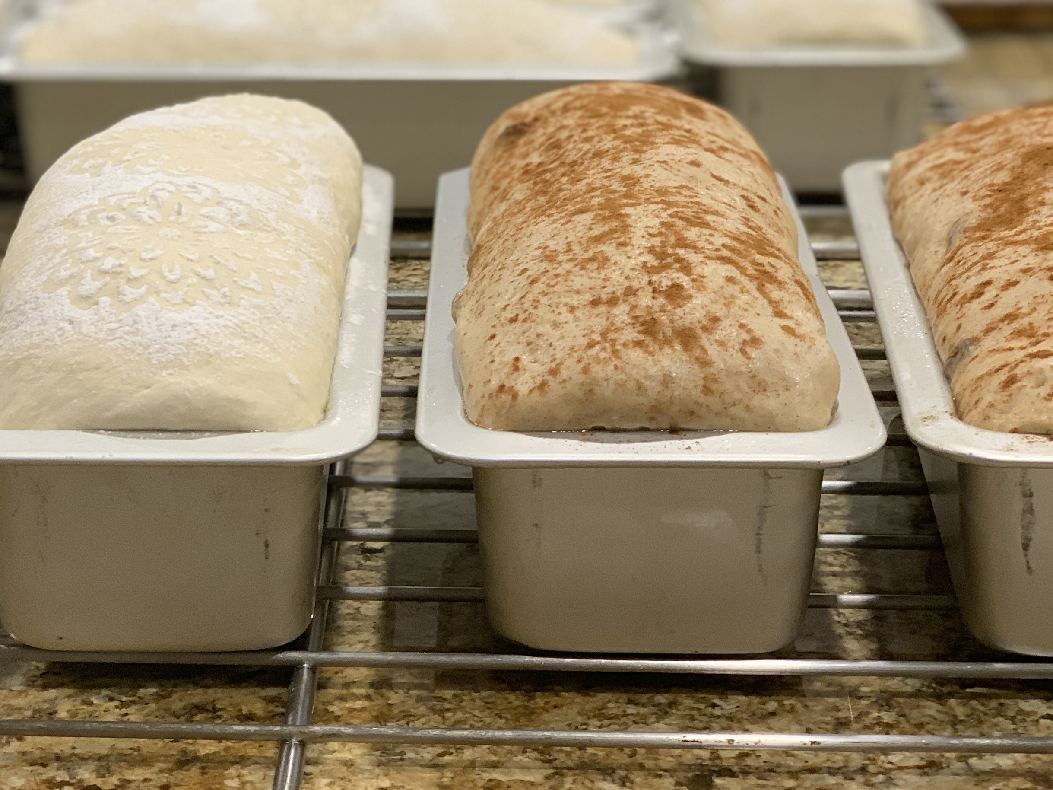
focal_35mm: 86
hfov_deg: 22.7
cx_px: 350
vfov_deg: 17.0
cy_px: 147
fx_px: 2616
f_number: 2.4
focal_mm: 6
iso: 80
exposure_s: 1/60
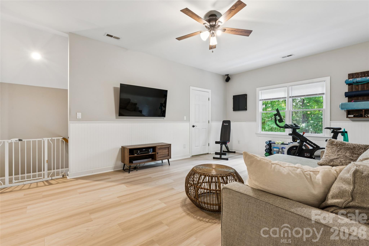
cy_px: 123
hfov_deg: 94.0
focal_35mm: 17
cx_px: 184
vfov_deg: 71.1
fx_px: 172
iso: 100
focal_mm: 16.8
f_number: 13
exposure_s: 2
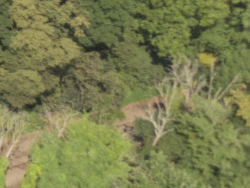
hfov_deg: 12.0
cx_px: -381
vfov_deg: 10.7
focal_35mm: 127
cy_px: -178
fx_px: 917
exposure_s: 1/1000
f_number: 2.8
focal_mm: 4.39
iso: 100
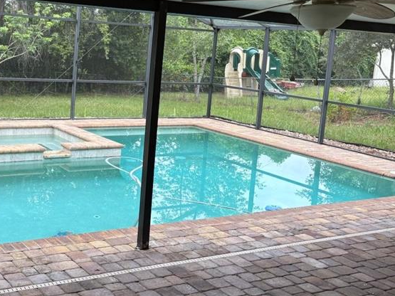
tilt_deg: -6.4
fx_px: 548
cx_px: 83
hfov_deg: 38.3
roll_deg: -2.5
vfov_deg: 30.0
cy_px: 92
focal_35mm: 48
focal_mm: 5.96
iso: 80
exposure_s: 1/122
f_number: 1.6
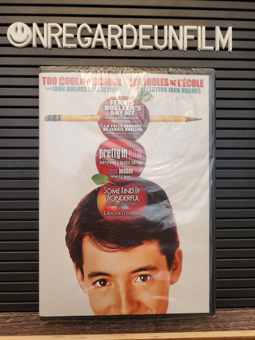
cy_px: 170
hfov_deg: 53.1
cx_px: 128
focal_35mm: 26
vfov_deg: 67.3
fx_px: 255
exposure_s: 1/120
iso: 250
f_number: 1.8
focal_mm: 5.4
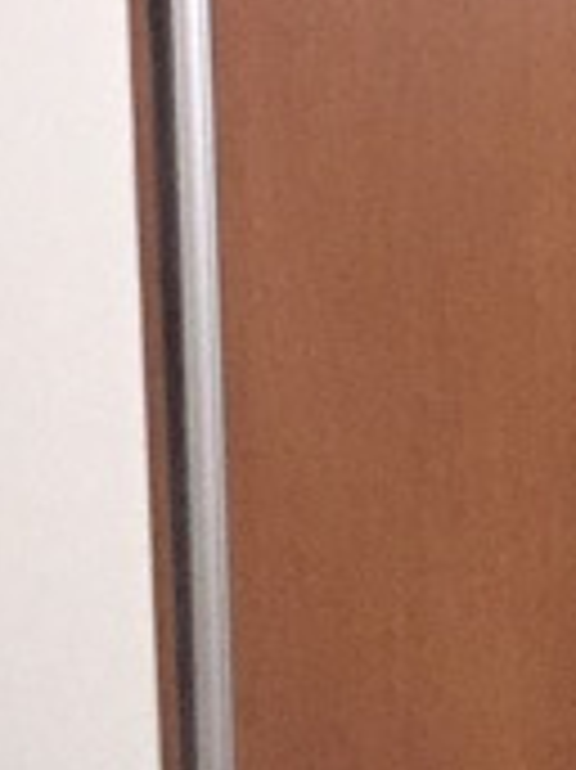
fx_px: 3865
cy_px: 104
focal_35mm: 174
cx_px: 1112
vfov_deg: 11.3
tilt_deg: -10.4
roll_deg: -0.1
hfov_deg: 8.2
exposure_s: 1/17
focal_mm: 4.15
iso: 500
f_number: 2.2
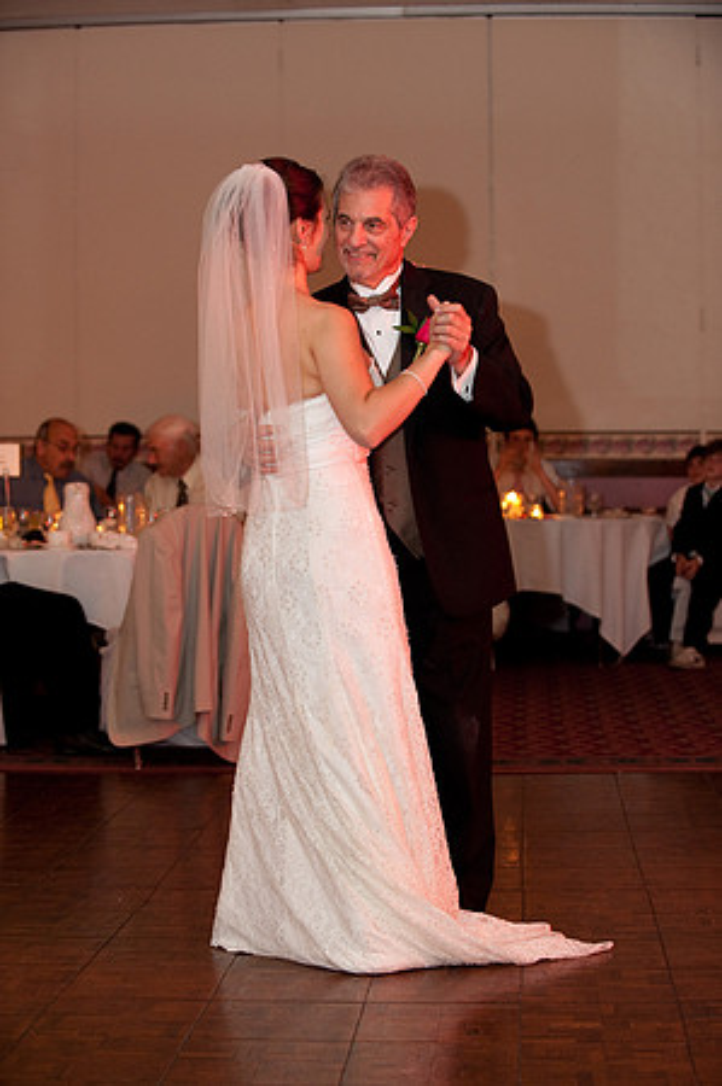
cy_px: 543
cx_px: 361
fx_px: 2261
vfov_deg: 27.0
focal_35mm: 75
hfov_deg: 18.1
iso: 1600
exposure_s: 1/40
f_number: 4.5
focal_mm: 75
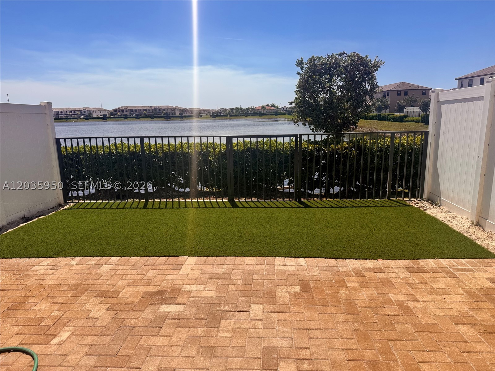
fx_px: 343
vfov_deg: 56.8
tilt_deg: -13.6
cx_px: 248
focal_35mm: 24
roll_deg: +1.2
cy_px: 186
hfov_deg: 71.6
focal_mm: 6.76
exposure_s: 1/9009
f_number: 1.78
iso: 80
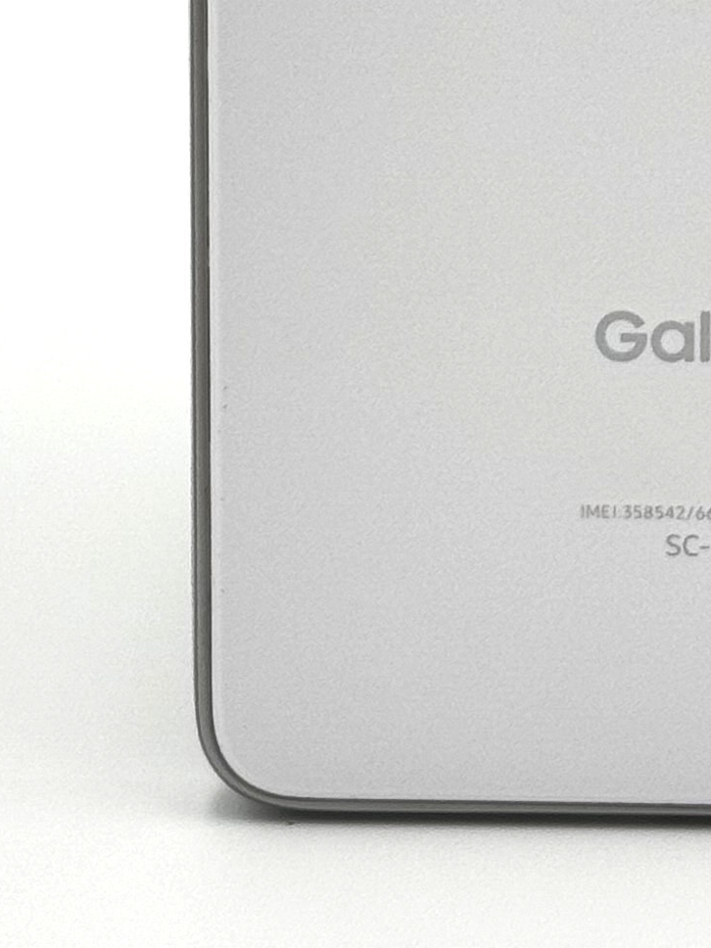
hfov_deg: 7.4
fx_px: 5477
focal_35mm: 200
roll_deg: -0.6
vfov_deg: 9.7
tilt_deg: -11.3
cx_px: 709
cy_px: -235
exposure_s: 1/428
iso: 64
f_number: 1.78
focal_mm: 6.76
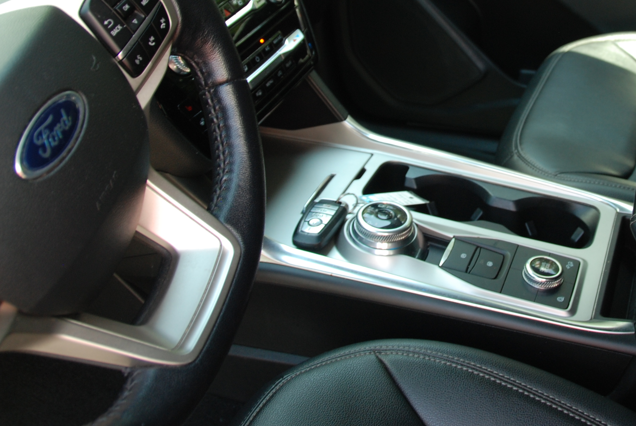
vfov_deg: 27.1
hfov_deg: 39.1
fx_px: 867
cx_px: 488
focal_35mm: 49
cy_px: 96
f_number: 4
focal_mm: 18
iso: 200
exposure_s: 1/60
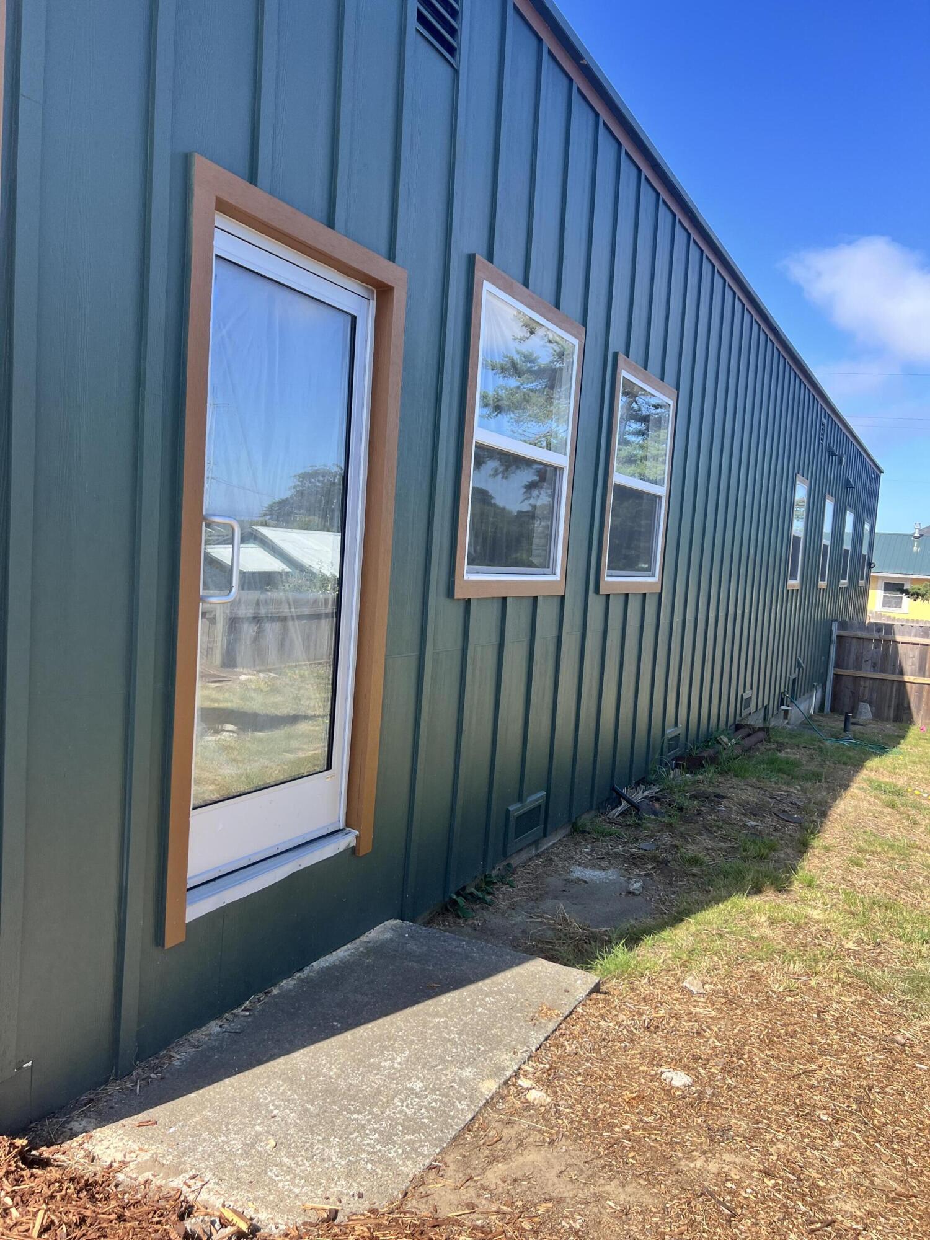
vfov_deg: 67.3
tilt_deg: -4.2
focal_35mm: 26
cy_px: 620
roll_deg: -4.4
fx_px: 931
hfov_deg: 53.1
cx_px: 465
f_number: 1.5
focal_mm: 5.7
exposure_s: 1/1183
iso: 50
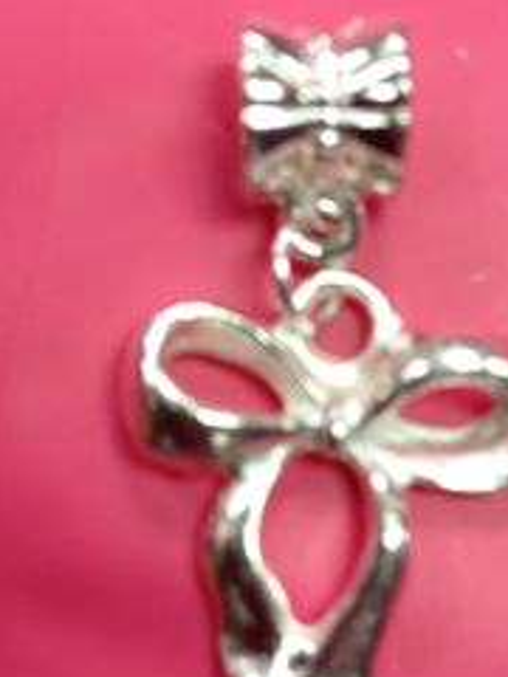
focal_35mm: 70
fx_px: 1370
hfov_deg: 21.0
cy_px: 398
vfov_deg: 27.7
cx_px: 322
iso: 64
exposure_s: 1/20
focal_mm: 4.28
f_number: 2.4
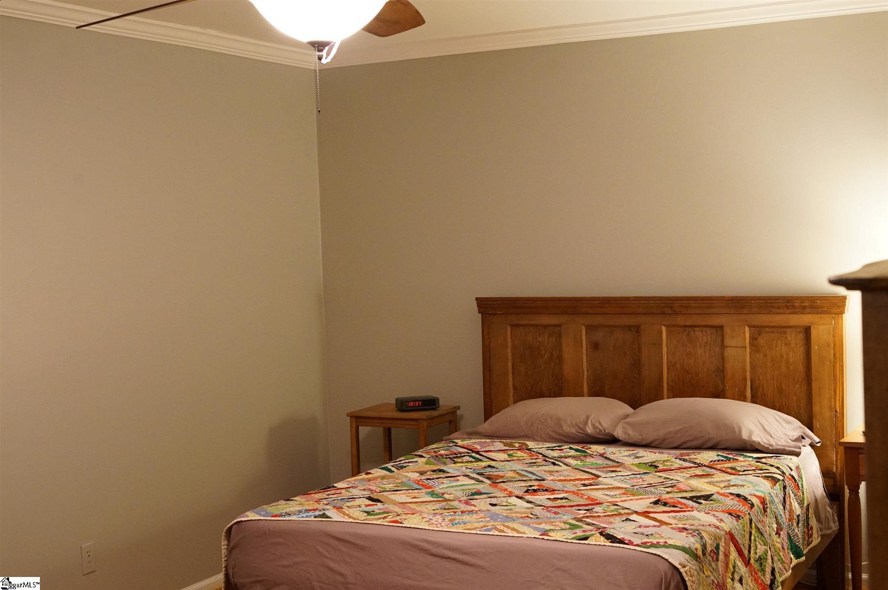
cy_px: 295
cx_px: 444
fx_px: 1232
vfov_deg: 26.9
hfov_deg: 39.6
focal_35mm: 50
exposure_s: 1/20
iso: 4000
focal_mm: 50
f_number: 6.3
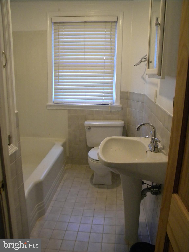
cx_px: 94
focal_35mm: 28
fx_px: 204
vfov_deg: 63.4
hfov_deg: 49.7
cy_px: 126
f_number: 3.5
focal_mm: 5
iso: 400
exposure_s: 1/33
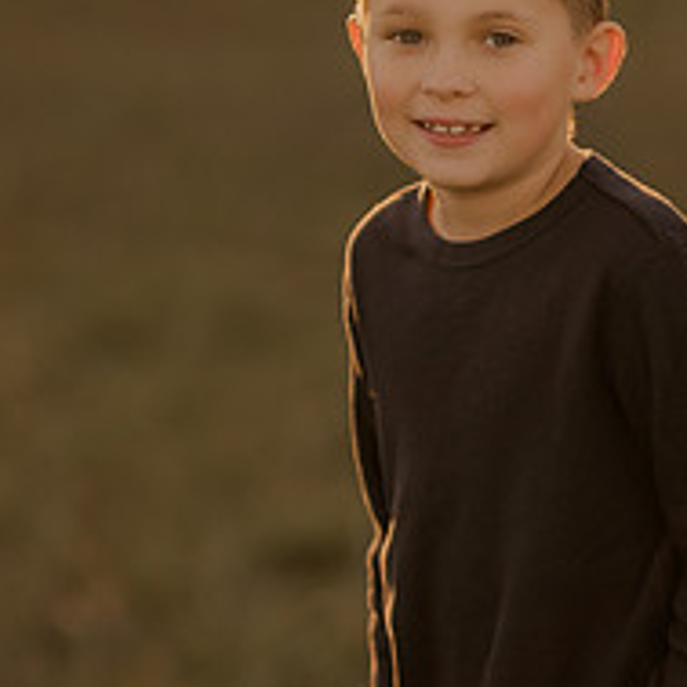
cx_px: 531
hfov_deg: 6.8
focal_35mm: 257
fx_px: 5771
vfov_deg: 6.8
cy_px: 480
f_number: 1.4
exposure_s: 1/1000
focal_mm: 85
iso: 200
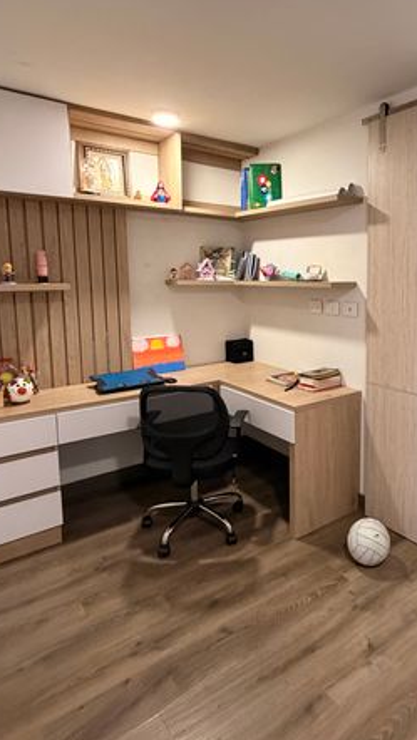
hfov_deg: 47.6
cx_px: 315
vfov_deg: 78.3
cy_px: 326
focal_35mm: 23
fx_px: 452
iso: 640
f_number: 2.2
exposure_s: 1/60
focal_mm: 2.22
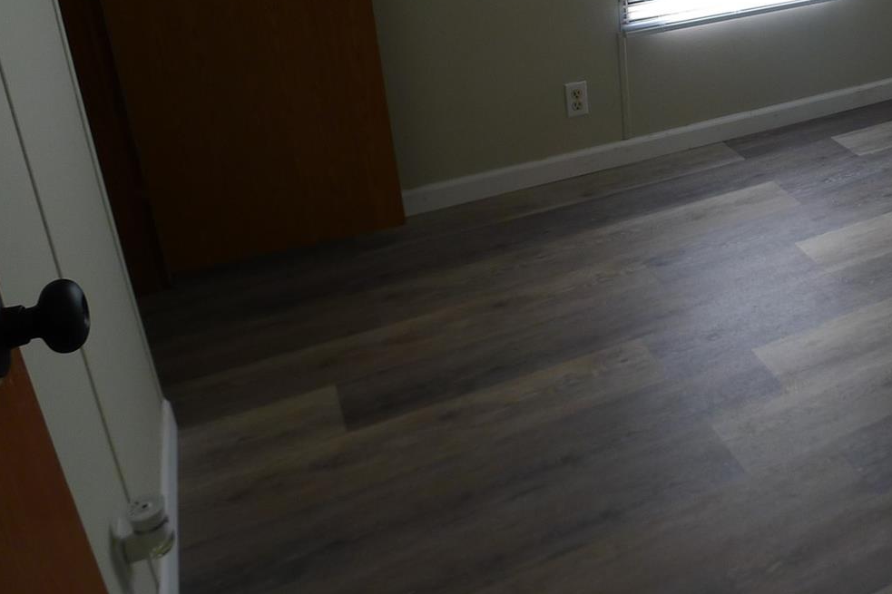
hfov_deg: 37.0
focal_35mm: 50
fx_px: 1239
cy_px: 40
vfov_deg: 26.0
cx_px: 809
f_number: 2.2
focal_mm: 5.1
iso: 80
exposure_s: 1/125
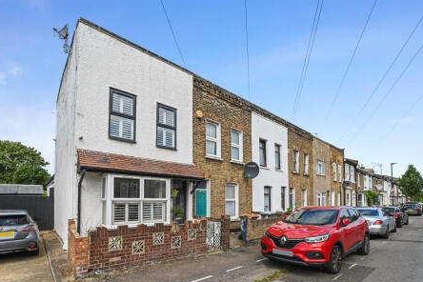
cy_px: 146
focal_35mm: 15
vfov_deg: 77.3
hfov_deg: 100.3
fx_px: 176
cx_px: 201
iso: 640
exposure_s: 1/1250
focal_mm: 14
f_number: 8
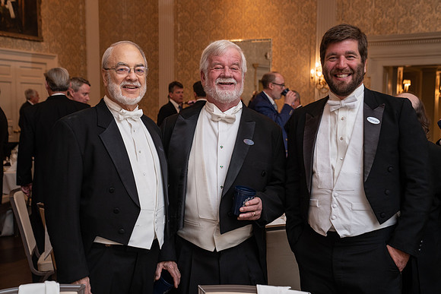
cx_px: 220
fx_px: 613
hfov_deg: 39.6
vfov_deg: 27.0
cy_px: 147
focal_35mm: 50
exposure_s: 1/40
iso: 800
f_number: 4.5
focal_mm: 50
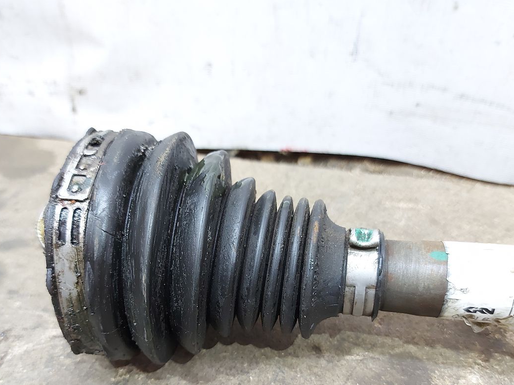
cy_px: 256
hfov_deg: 56.7
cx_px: 233
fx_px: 475
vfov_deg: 43.6
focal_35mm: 32
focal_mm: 5.23
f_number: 1.8
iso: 250
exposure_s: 1/25
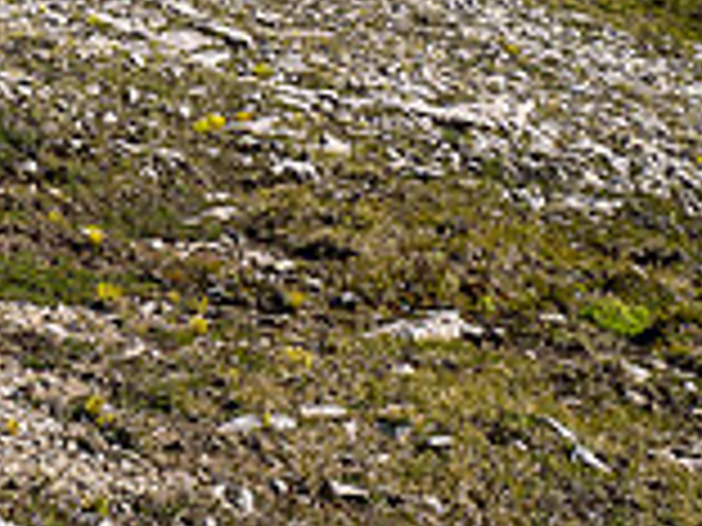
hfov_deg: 20.2
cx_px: -207
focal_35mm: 89
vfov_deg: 16.4
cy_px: 83
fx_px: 1805
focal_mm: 12
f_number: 8
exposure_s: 1/250
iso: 200
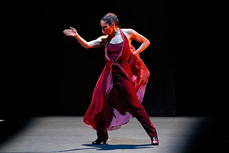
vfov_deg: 2.9
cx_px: 120
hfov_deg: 4.4
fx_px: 2974
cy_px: 83
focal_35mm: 467
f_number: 7.1
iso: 25600
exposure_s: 1/400
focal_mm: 400
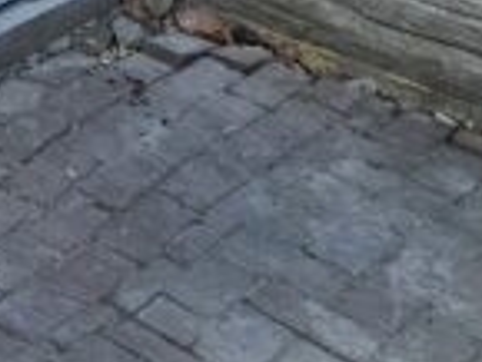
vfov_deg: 13.4
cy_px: -402
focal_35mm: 92
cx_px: -605
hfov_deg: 15.0
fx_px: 1282
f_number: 2.2
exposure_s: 1/1129
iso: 50
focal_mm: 2.2
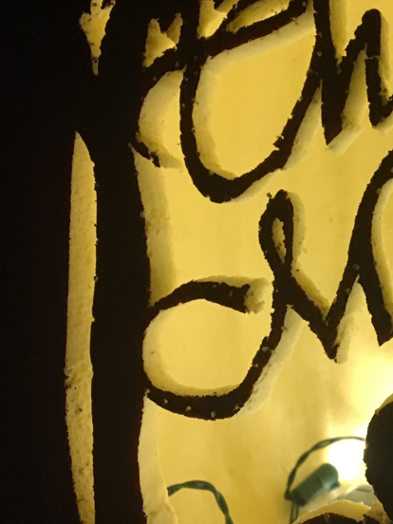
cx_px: 420
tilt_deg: -25.2
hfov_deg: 22.2
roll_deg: -2.5
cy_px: 219
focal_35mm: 63
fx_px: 954
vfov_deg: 30.7
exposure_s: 1/15
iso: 200
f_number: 2.2
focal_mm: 4.15
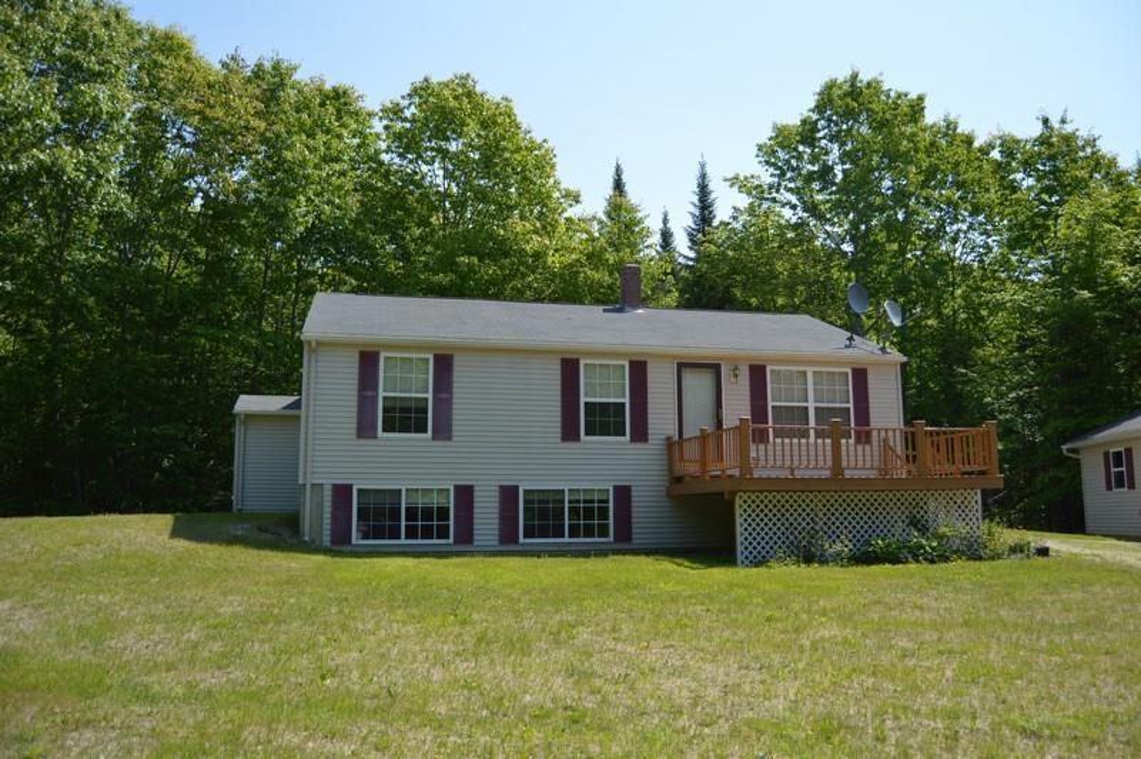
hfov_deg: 67.4
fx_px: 855
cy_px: 380
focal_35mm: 27
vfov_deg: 47.9
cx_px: 570
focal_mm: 18
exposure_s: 1/800
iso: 100
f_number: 3.5
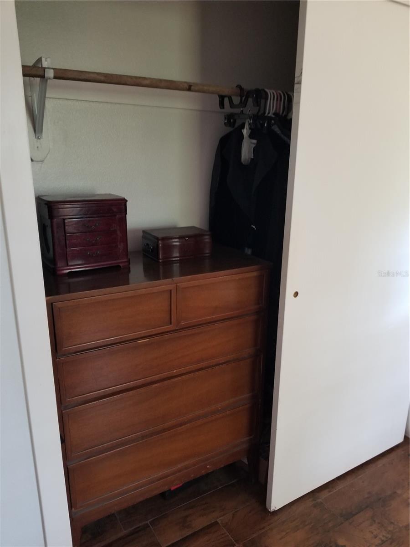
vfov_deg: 67.3
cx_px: 205
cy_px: 274
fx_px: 411
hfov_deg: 53.1
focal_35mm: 26
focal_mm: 4.25
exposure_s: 1/10
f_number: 1.7
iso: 250
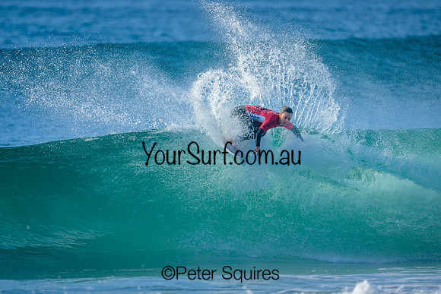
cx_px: 200
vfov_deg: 1.6
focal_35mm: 873
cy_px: 158
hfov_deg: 2.4
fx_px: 10699
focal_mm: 800
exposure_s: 1/2000
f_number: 6.3
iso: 400
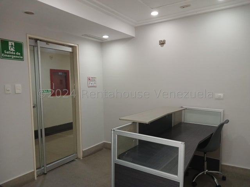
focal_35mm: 27
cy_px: 94
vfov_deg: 51.4
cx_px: 125
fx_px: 195
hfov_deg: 65.3
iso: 250
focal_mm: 4
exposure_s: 1/33.3
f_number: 1.8
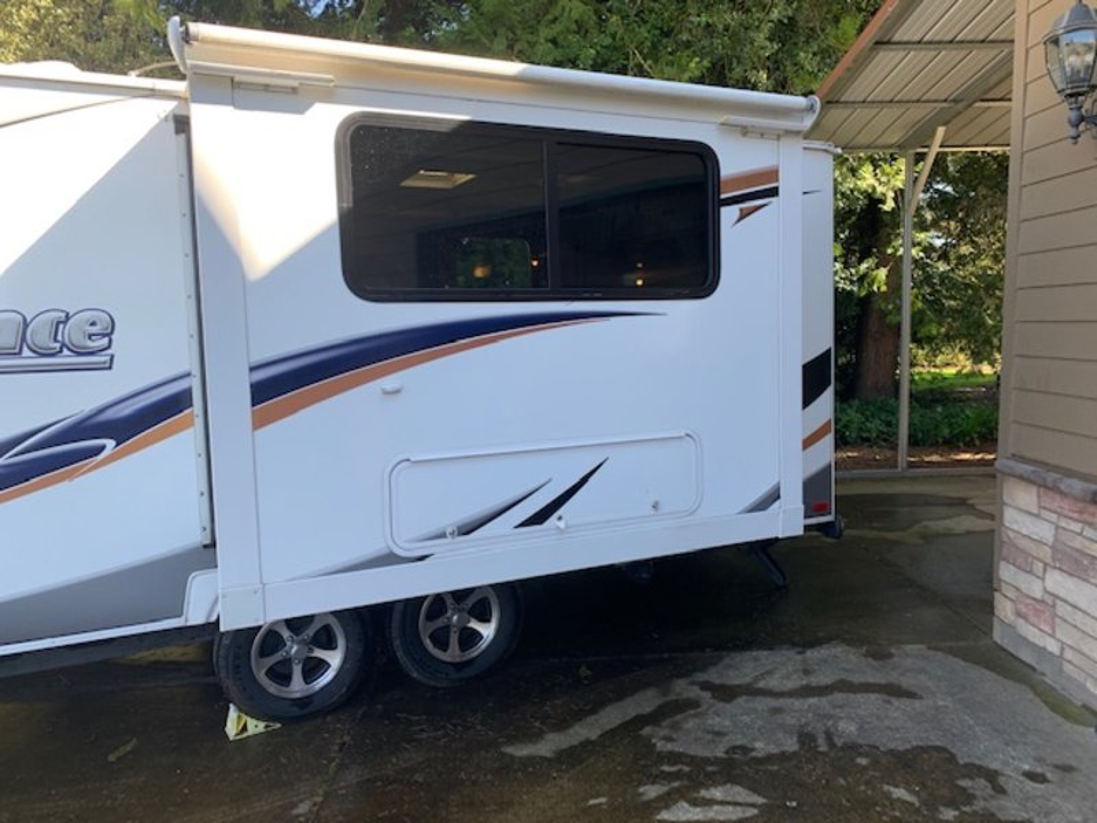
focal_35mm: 26
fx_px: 824
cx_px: 548
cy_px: 412
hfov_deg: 67.3
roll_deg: +0.3
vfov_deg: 53.1
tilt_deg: -4.1
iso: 25
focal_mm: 4.25
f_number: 1.8
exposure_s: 1/254
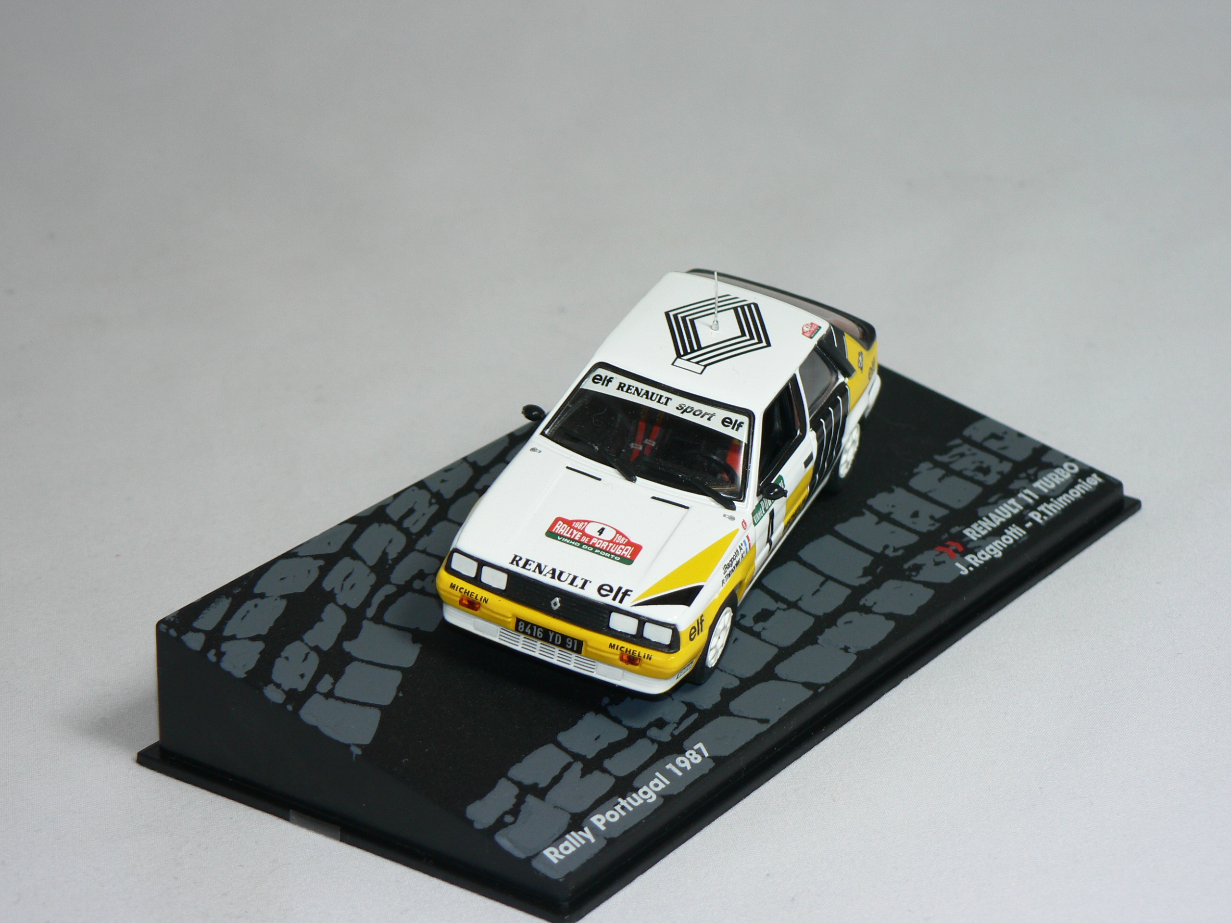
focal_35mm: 87
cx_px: 616
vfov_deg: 17.0
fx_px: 3094
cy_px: 462
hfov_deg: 22.5
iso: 80
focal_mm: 14.5
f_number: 3.2
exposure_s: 1/60
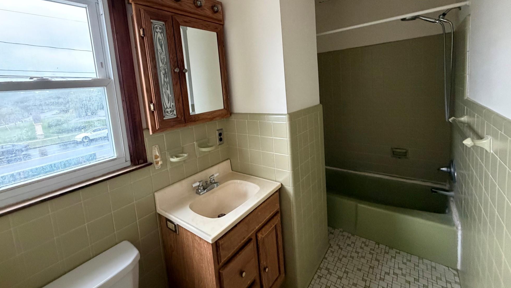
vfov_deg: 66.1
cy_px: 109
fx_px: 217
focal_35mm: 16
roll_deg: +4.6
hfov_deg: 99.4
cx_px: 250
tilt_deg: -5.2
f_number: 2.2
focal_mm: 2.22
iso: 640
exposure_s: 1/60
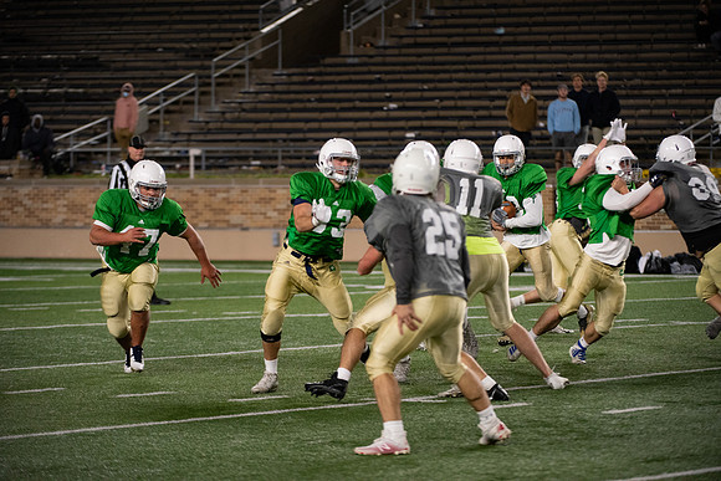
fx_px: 4006
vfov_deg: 6.9
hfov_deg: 10.3
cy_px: 240
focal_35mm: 200
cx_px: 360
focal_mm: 200
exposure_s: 1/500
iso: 3200
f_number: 4
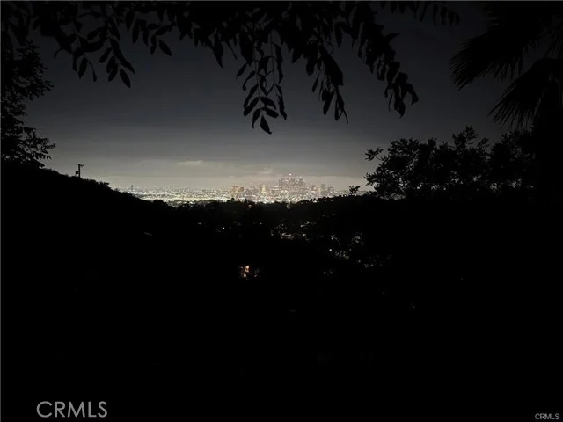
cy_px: 211
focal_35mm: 24
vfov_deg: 56.8
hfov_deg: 71.6
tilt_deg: -4.3
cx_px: 282
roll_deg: -0.8
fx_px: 390
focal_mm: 6.76
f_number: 1.78
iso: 1250
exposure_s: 1/16
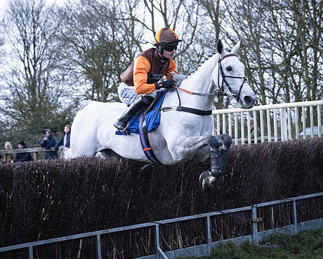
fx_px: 975
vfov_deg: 15.1
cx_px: 151
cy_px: 106
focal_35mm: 102
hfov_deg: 18.8
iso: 800
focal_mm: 74
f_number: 4
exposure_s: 1/1250
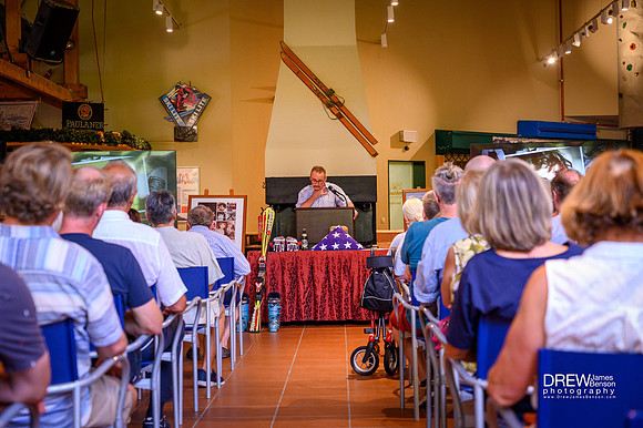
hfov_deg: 28.9
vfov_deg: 19.4
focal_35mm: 70
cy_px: 214
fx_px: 1250
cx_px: 322
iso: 2500
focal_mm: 70
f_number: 4.5
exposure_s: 1/200
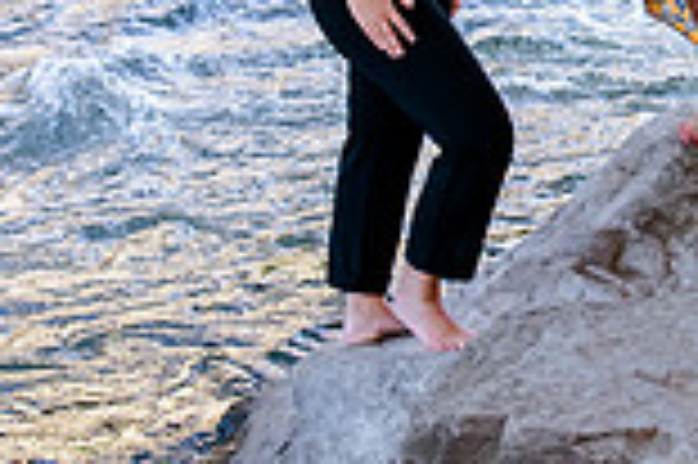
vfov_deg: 8.2
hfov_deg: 12.6
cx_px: 574
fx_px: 3157
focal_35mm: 163
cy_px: -212
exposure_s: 1/160
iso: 1600
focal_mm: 36
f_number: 4
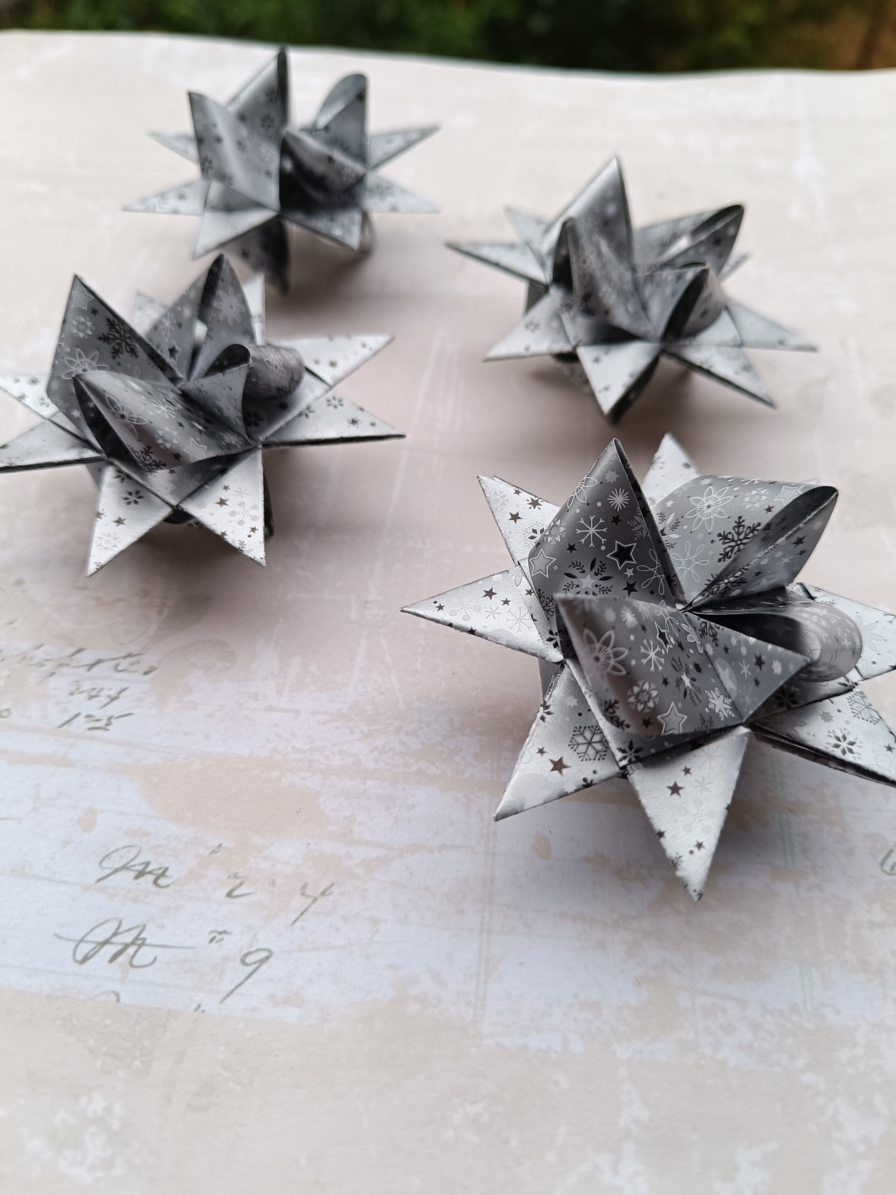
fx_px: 828
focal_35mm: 24
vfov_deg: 71.6
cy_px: 598
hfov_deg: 56.8
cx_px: 448
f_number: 1.88
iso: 311
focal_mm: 5.59
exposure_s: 1/101
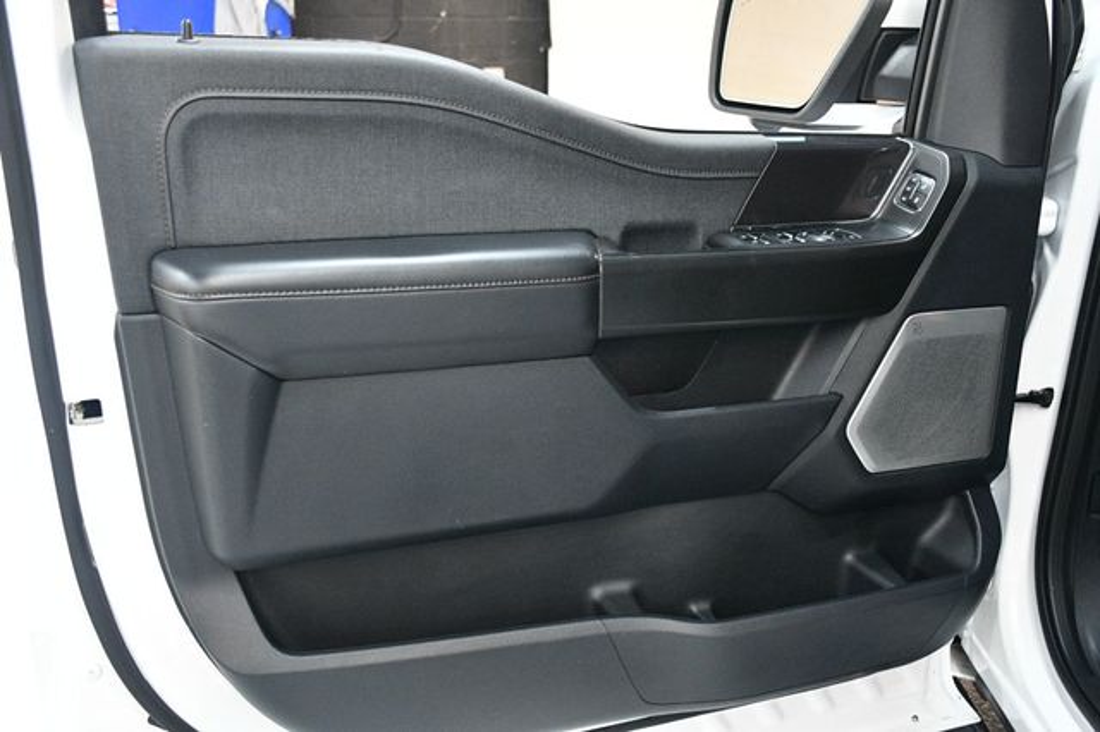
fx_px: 1038
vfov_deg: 38.8
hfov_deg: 55.8
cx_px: 550
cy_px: 366
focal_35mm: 34
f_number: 3.8
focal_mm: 23
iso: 3600
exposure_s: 1/60
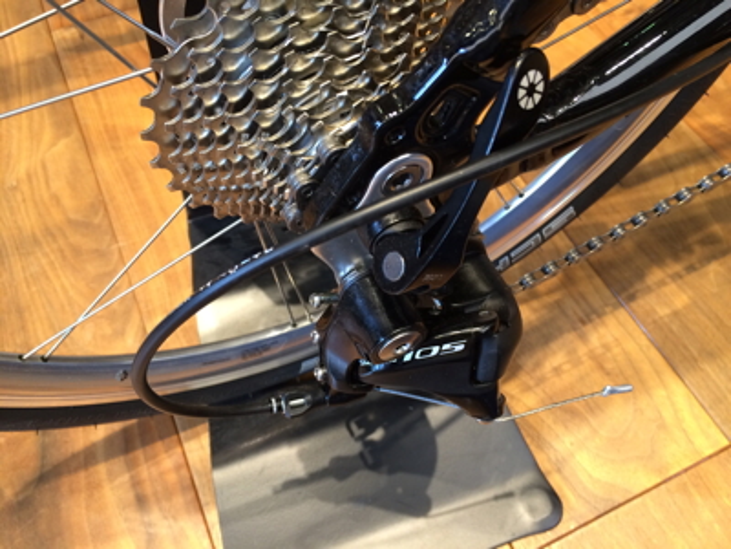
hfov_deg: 61.7
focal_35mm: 29
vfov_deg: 48.2
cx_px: 366
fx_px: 612
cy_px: 274
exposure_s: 1/30
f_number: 2.2
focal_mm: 4.15
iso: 100
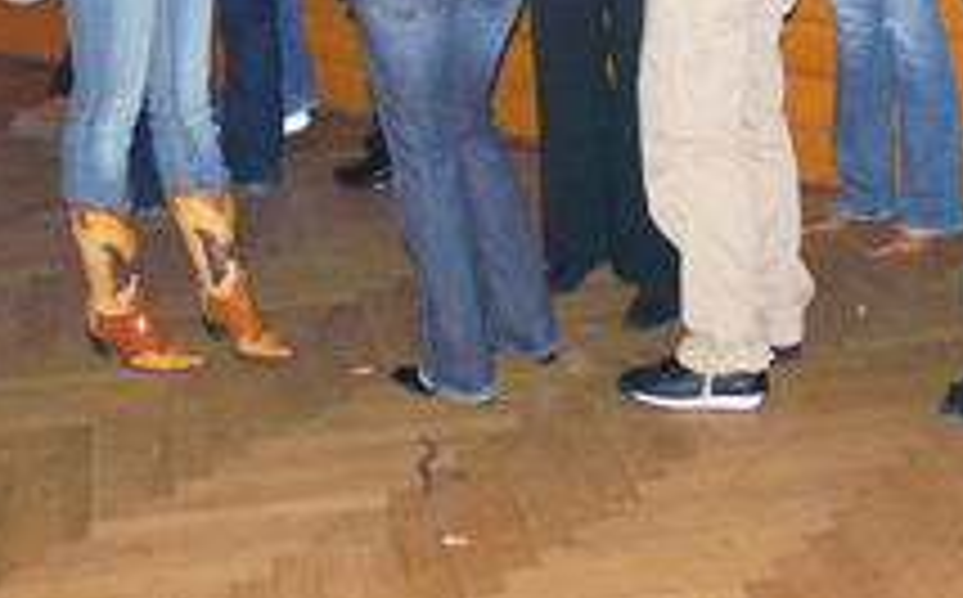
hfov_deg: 24.7
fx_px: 2149
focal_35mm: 82
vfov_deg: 15.2
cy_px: -157
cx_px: 819
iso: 320
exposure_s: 1/30
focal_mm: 7.4
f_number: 2.8
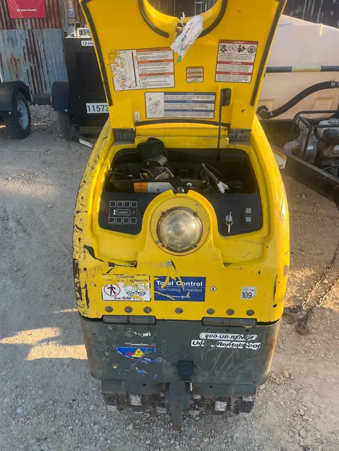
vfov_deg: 67.3
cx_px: 170
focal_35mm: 26
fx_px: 339
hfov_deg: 53.1
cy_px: 226
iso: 50
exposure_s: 1/766
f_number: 1.6
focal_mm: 5.1
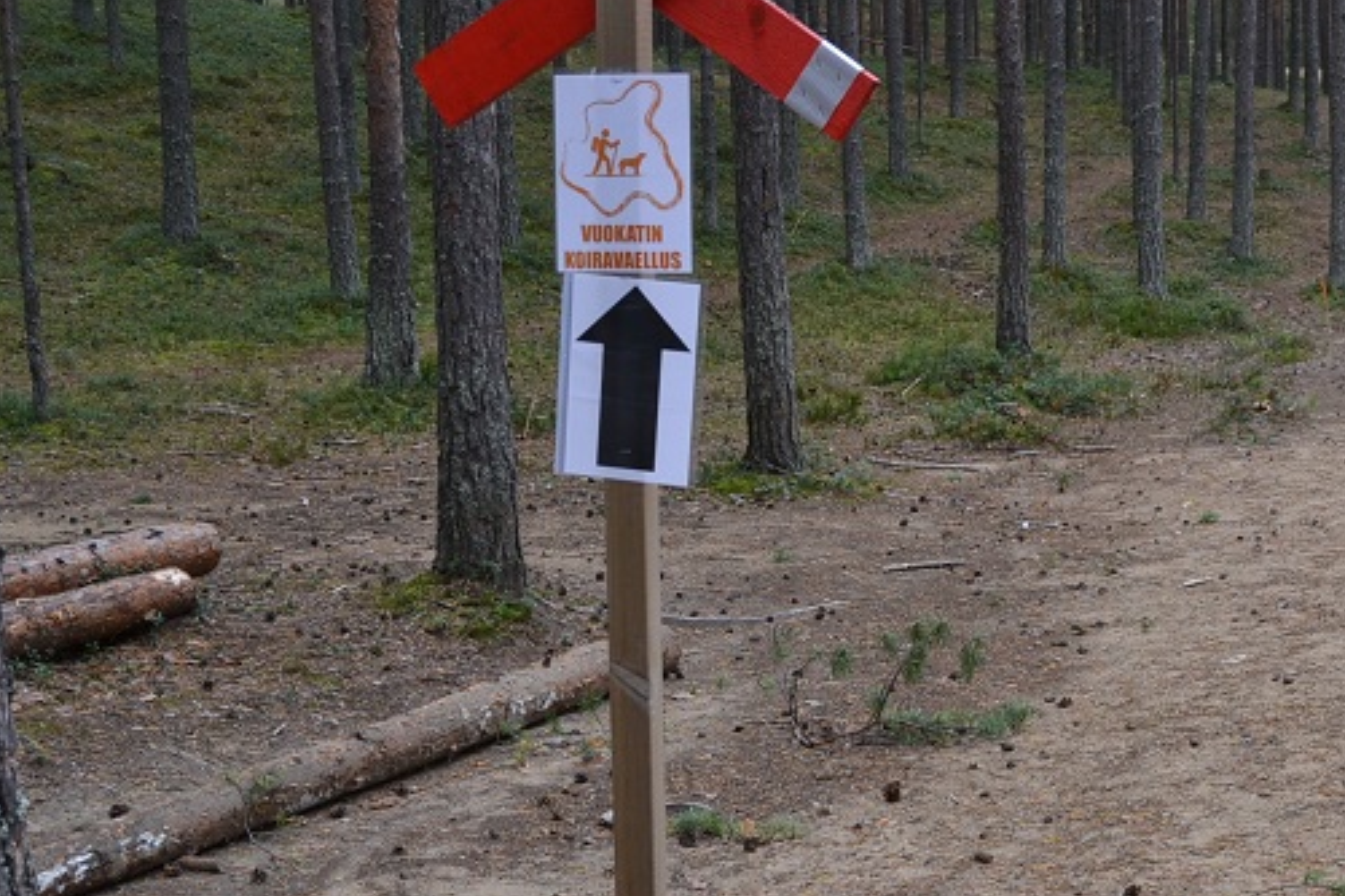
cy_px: 751
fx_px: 2615
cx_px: 1023
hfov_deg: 28.4
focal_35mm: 70
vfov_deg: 19.2
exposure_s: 1/125
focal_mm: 26
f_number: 5.6
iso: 250
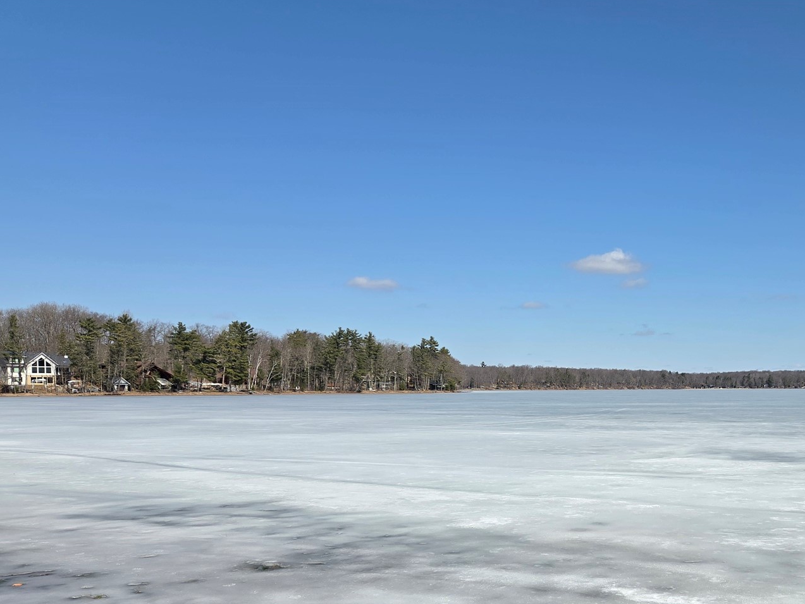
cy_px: 422
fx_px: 861
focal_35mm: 37
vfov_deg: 38.1
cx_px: 627
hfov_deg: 47.8
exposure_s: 1/6615
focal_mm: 5.4
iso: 80
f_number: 1.8
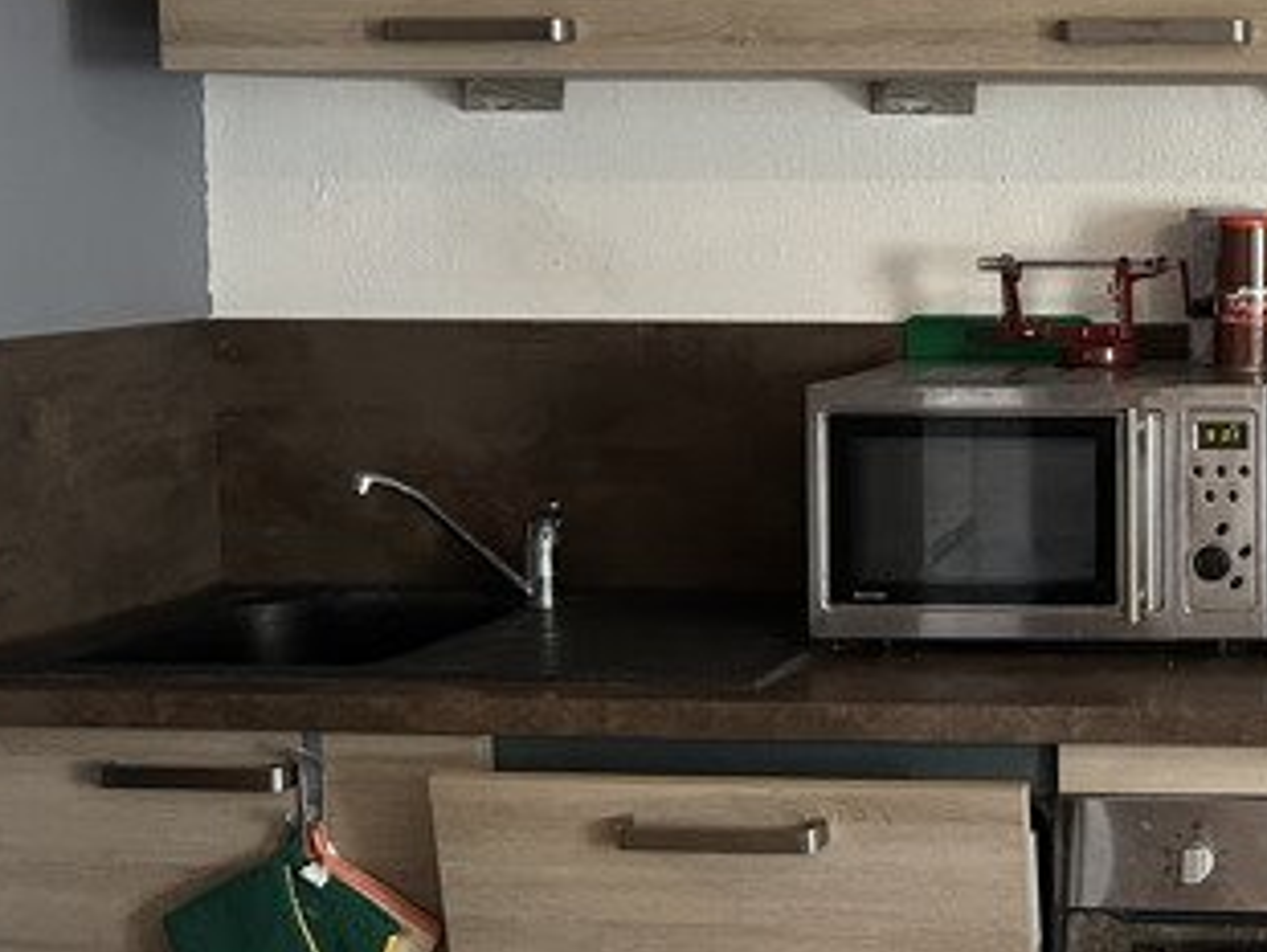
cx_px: 1451
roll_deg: +0.3
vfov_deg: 21.9
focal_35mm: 67
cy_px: 319
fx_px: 2454
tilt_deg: -4.4
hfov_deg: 26.3
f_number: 1.5
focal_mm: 5.7
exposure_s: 1/50
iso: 250
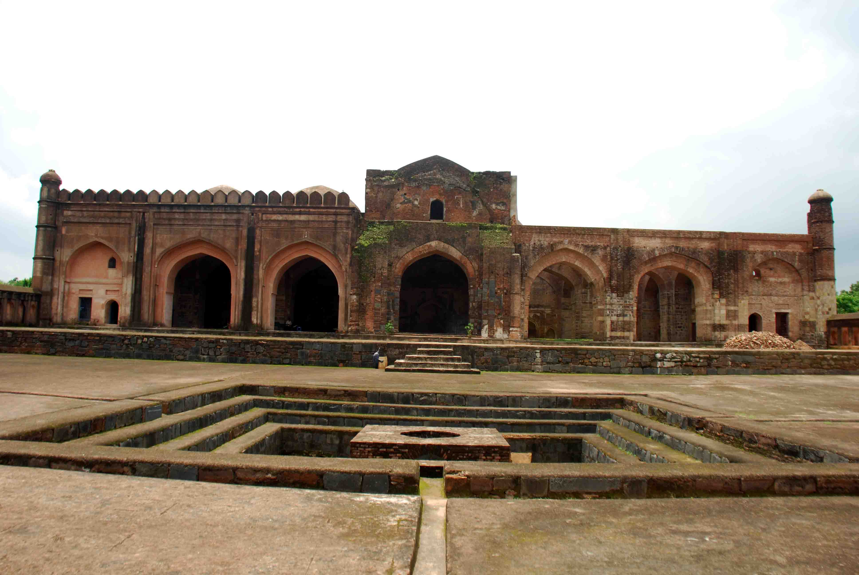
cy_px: 288
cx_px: 430
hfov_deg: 67.3
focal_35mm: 27
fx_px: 645
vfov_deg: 48.0
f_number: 7.1
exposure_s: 1/200
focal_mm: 18
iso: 100
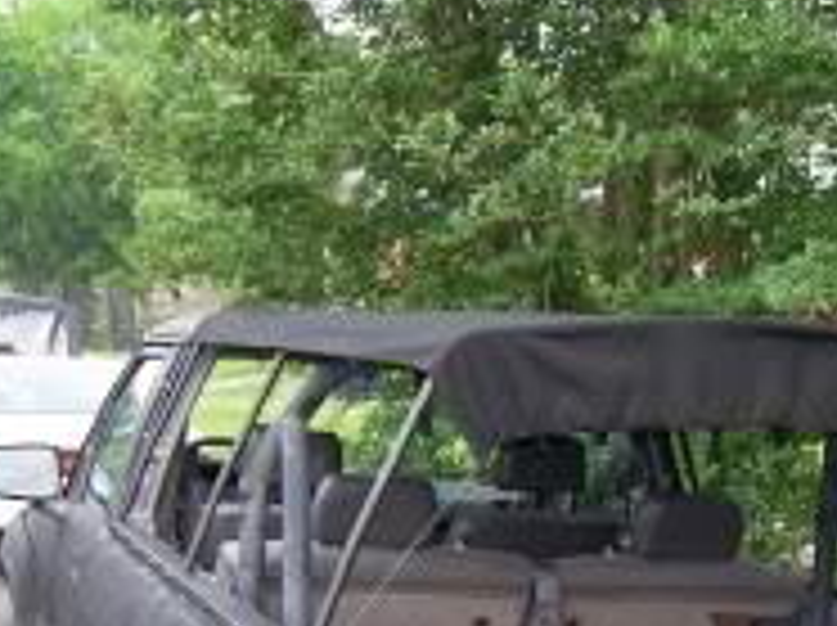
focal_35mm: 71
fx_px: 1715
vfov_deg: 20.1
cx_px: 684
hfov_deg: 26.8
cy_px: 603
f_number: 3.4
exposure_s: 1/90
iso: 80
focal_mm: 5.5
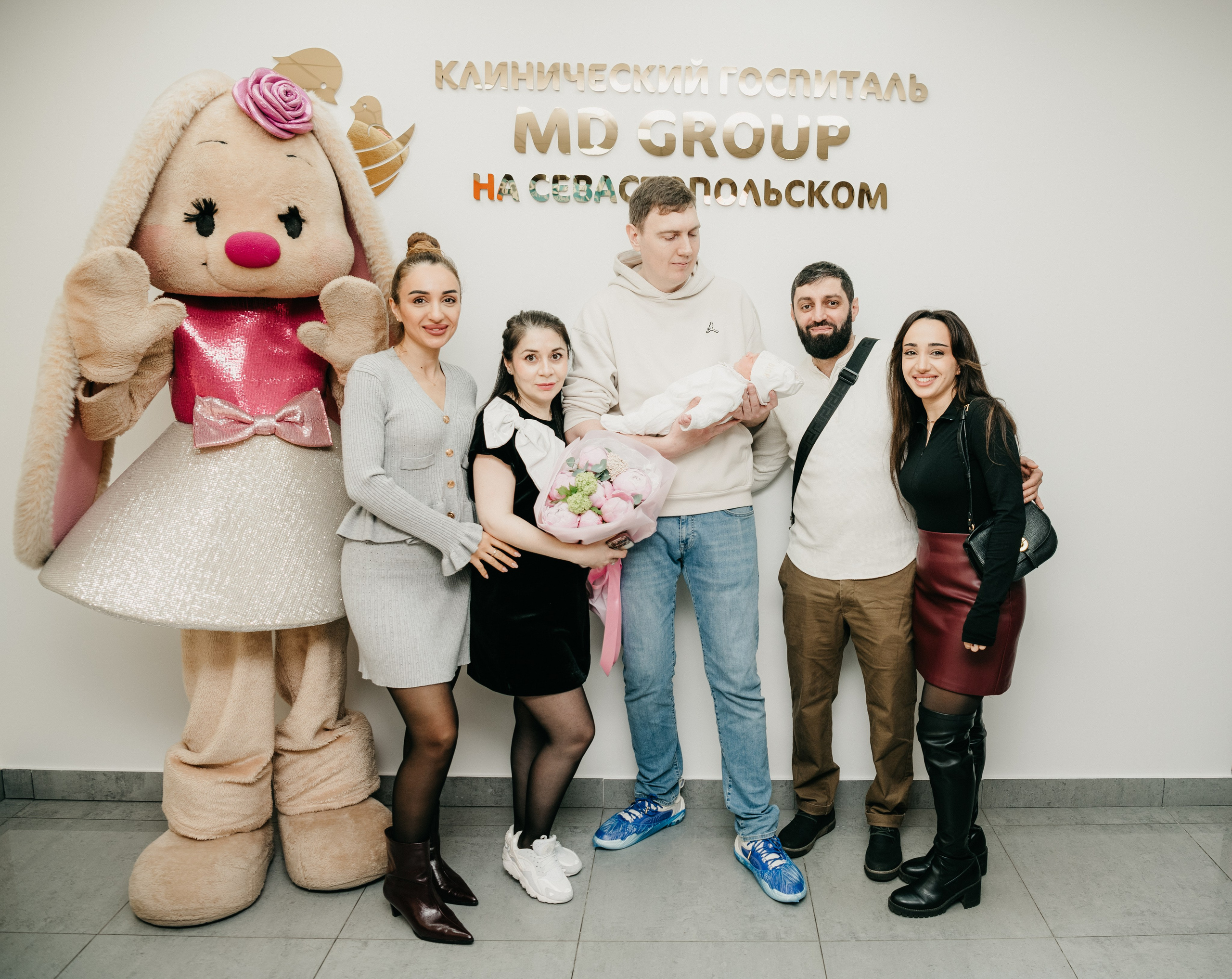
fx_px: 1022
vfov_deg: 51.2
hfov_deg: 61.7
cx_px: 733
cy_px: 496
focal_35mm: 28
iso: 160
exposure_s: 1/160
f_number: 4
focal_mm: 24
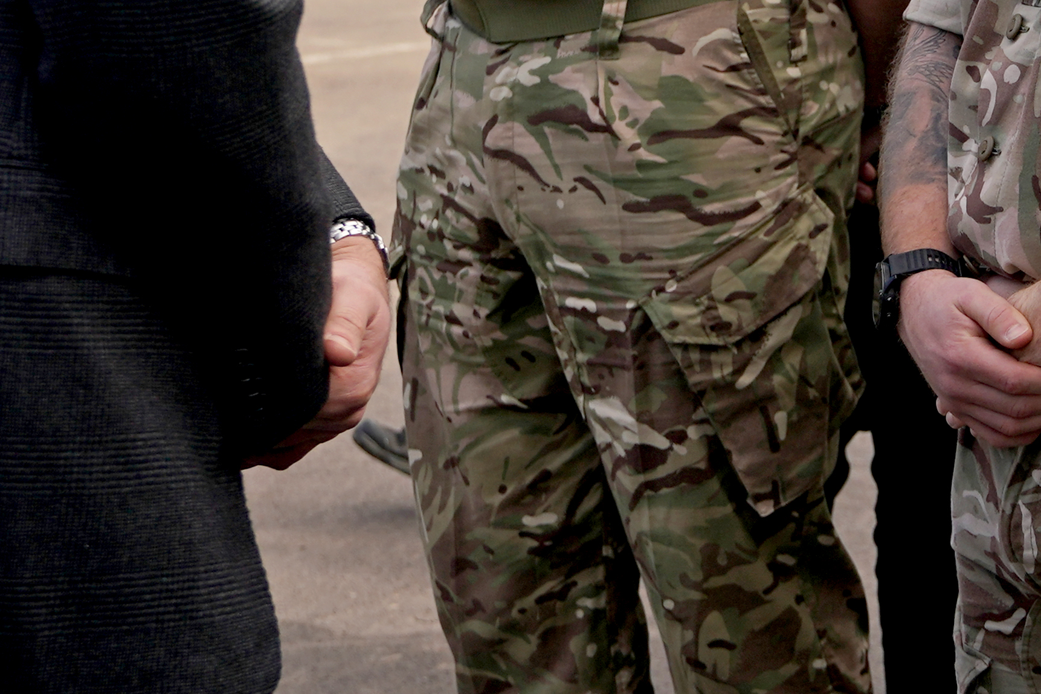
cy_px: -194
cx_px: 995
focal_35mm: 101
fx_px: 2921
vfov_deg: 13.1
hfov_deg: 19.7
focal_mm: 29
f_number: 4
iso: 200
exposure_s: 1/800
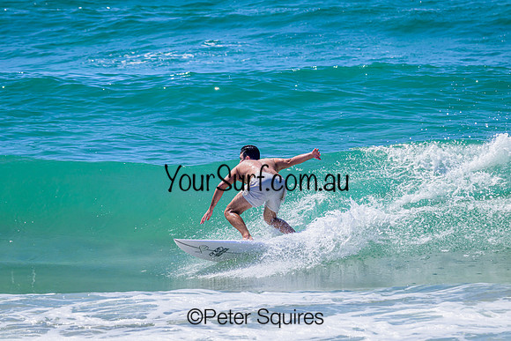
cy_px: 170
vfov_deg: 3.8
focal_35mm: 360
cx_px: 256
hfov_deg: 5.7
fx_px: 5111
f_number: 11
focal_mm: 360
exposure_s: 1/2000
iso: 800
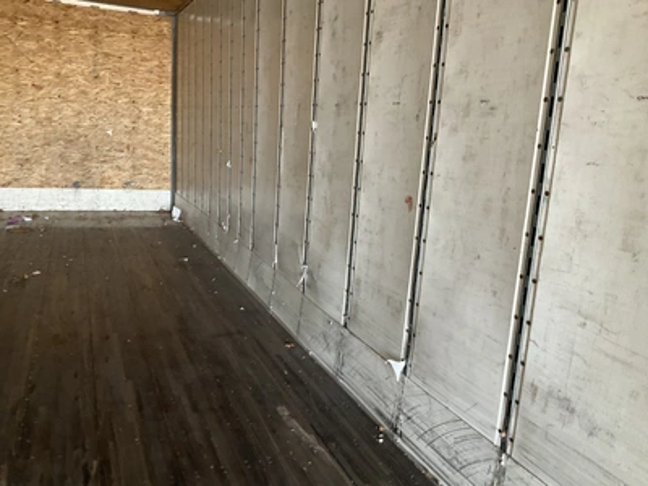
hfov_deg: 61.7
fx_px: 543
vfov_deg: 48.2
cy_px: 243
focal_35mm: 29
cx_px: 324
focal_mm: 3
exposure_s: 1/60
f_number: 1.8
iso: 160
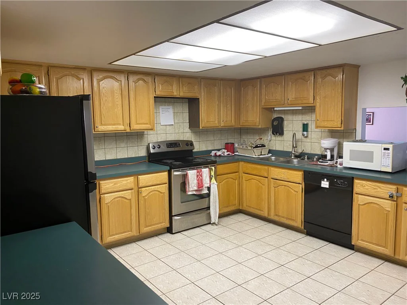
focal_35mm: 26
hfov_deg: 67.3
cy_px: 152
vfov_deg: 53.1
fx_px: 306
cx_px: 204
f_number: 1.8
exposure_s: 1/60
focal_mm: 4.25
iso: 100
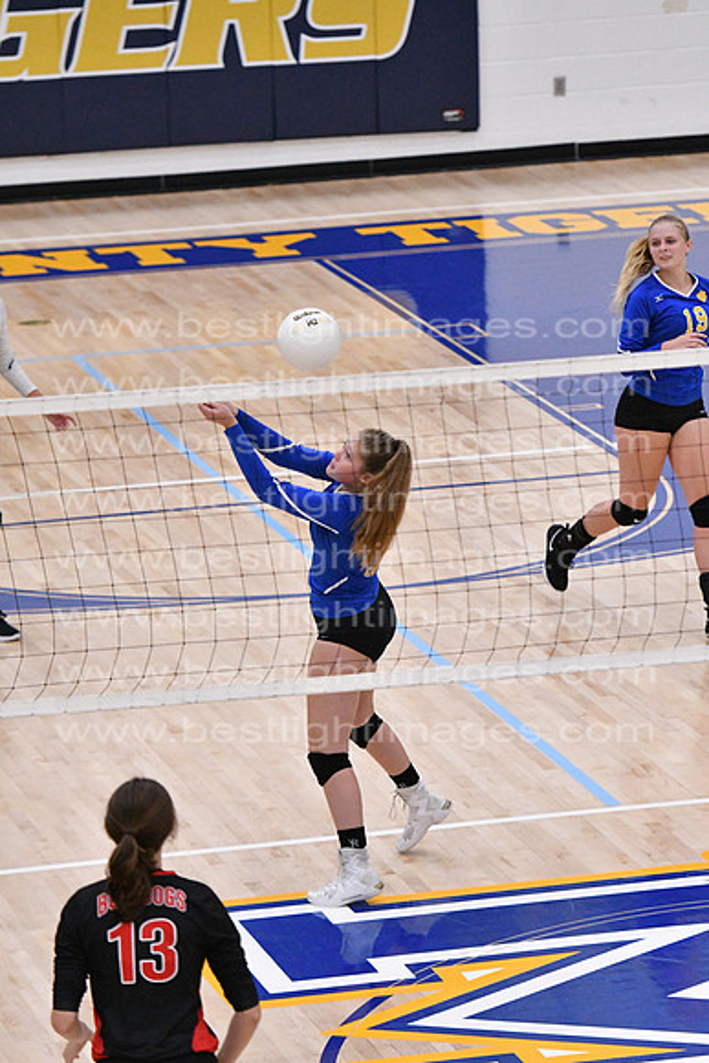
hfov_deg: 6.8
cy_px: 532
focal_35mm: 202
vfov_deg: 10.2
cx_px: 354
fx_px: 5978
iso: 6400
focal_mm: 135
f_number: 3.2
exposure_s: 1/1250
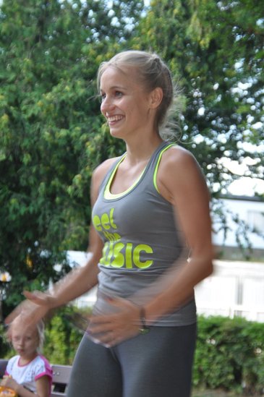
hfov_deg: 11.4
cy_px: 198
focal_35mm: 120
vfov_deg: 17.1
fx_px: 1322
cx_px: 132
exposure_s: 1/60
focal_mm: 80
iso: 200
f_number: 5.3
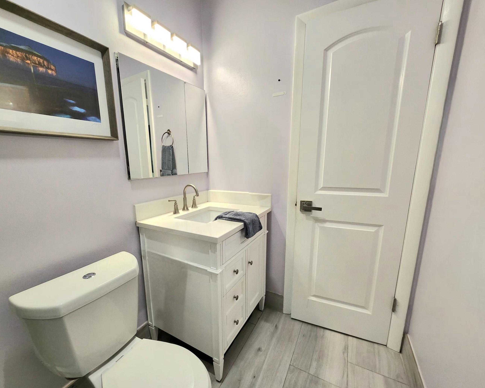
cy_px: 200
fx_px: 201
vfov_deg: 88.0
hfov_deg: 100.5
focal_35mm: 14
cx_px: 224
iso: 125
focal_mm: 1.74
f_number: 2.2
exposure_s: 1/60.2
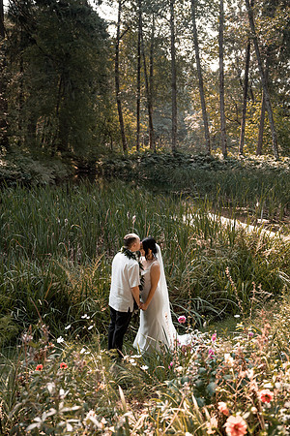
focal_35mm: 32
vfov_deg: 58.7
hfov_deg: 41.1
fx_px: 387
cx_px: 145
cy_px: 218
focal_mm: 32
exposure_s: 1/1250
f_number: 2.8
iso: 160
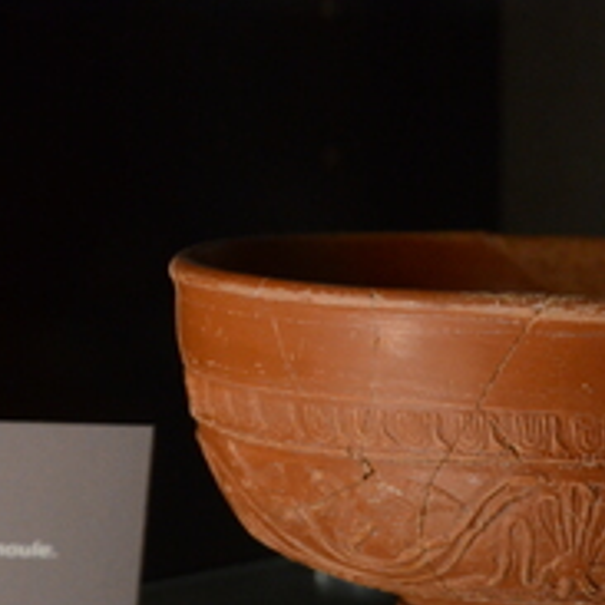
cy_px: 461
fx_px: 6051
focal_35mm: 306
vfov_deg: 5.7
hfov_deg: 5.7
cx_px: 555
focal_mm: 100
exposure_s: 1/125
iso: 2500
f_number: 5.6
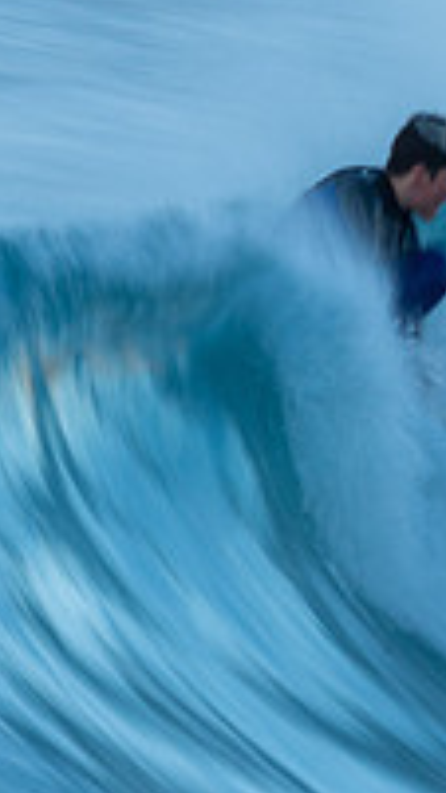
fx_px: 47640
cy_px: 298
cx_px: 1006
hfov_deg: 0.5
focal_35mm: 2265
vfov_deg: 1.0
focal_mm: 500
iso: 100
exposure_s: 1/20
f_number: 20
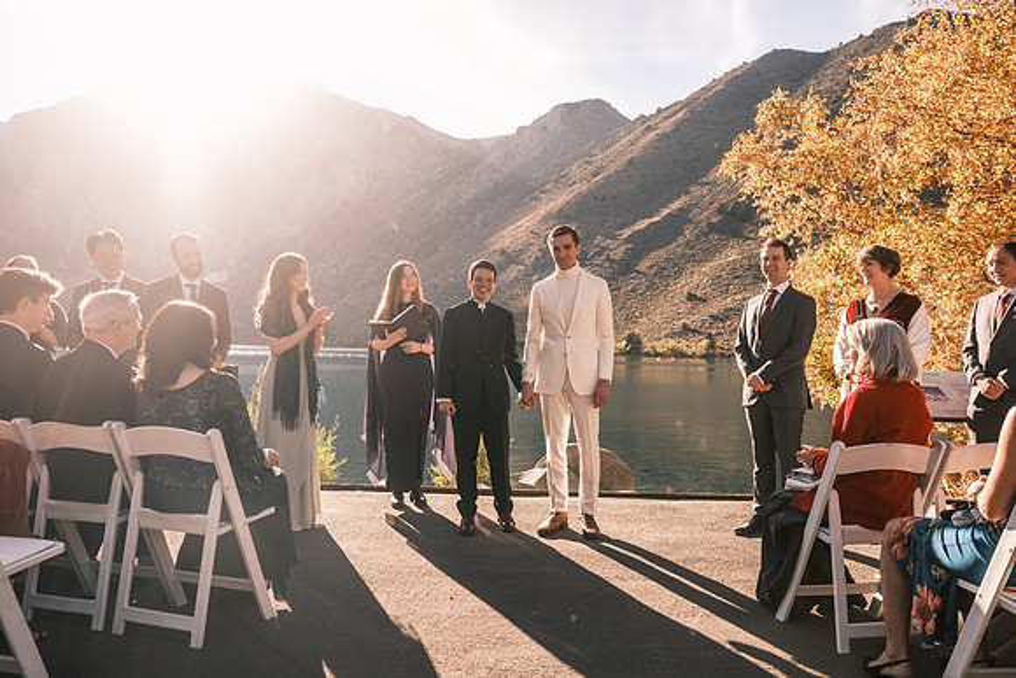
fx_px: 762
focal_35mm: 27
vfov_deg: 48.0
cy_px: 339
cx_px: 508
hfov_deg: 67.4
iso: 125
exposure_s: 1/1500
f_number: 2.5
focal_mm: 18
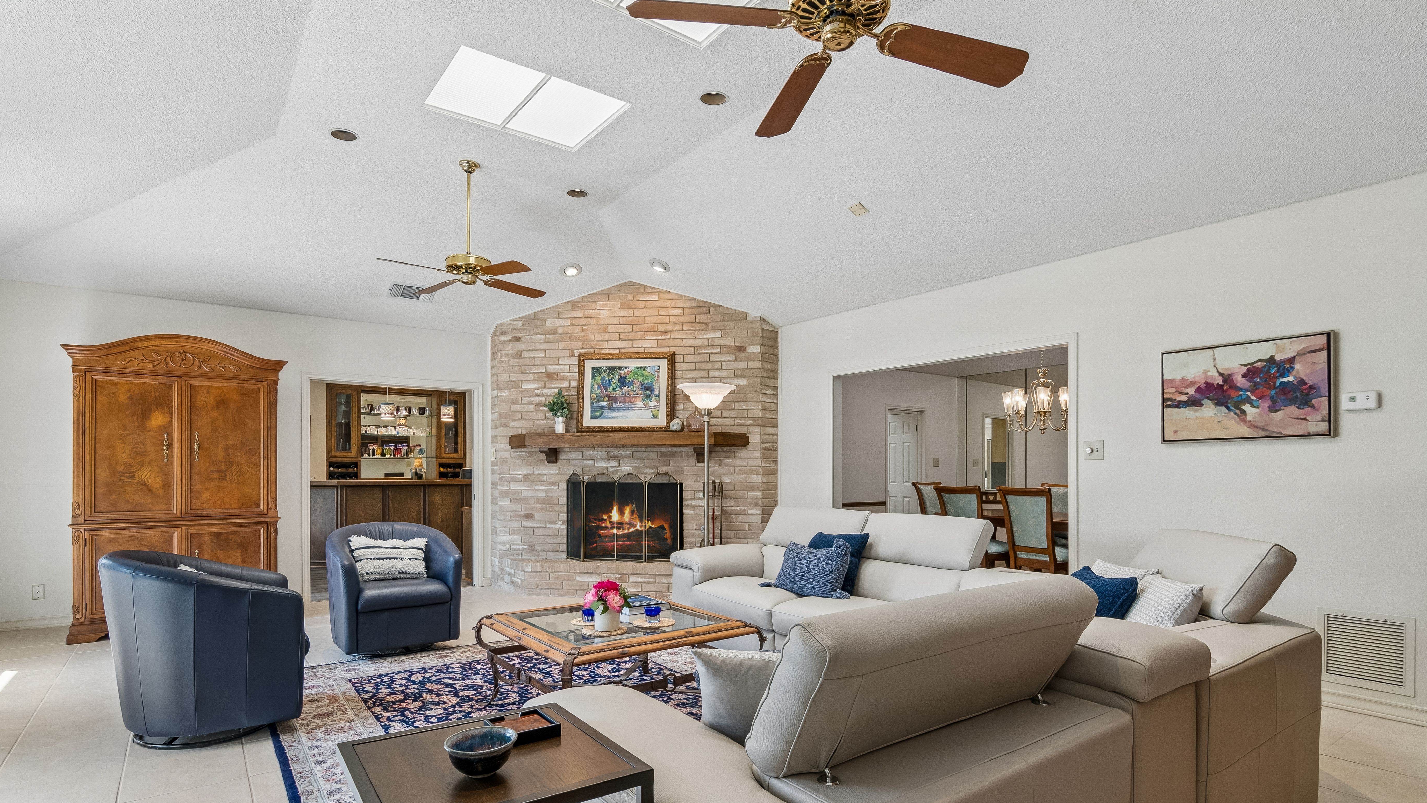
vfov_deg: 60.6
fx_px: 681
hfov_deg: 92.7
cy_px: 479
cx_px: 707
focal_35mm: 18
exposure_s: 1/80
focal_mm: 11.5
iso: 320
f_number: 8
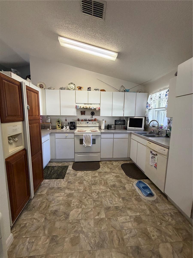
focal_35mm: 14
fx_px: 104
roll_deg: -1.0
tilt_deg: -7.2
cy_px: 129
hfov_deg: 85.7
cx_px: 96
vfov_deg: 102.1
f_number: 2.2
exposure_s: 1/120
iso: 320
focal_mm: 2.22
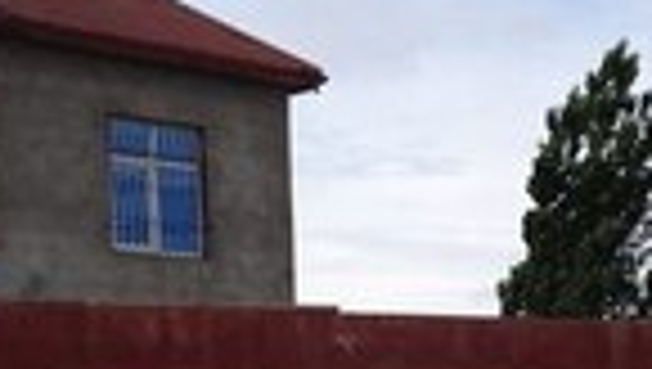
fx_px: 2129
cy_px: 648
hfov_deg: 17.3
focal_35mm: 123
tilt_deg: -2.7
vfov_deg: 9.5
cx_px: 486
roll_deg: -0.3
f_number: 2.4
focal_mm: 4.12
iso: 50
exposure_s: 1/2008
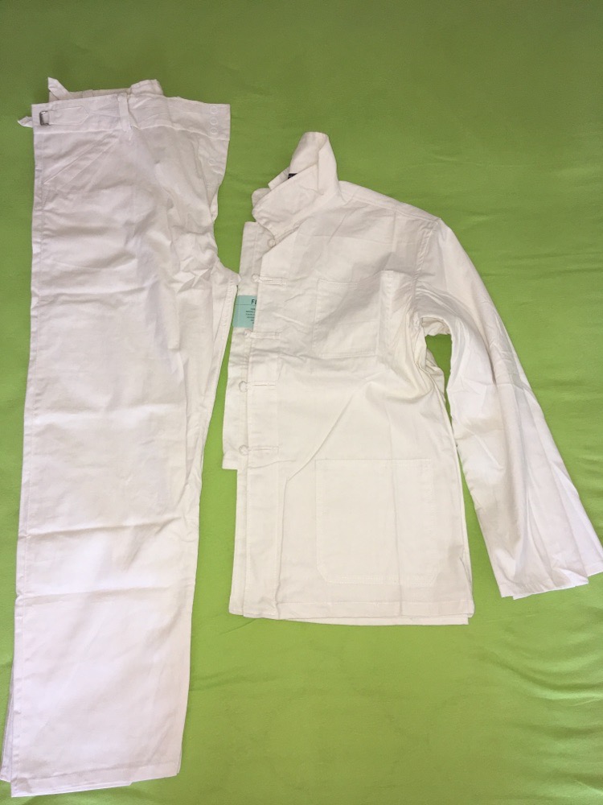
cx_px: 302
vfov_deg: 61.7
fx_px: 674
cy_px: 402
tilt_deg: -72.6
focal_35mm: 29
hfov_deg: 48.2
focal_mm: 4.15
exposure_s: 1/33
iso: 50
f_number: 2.2
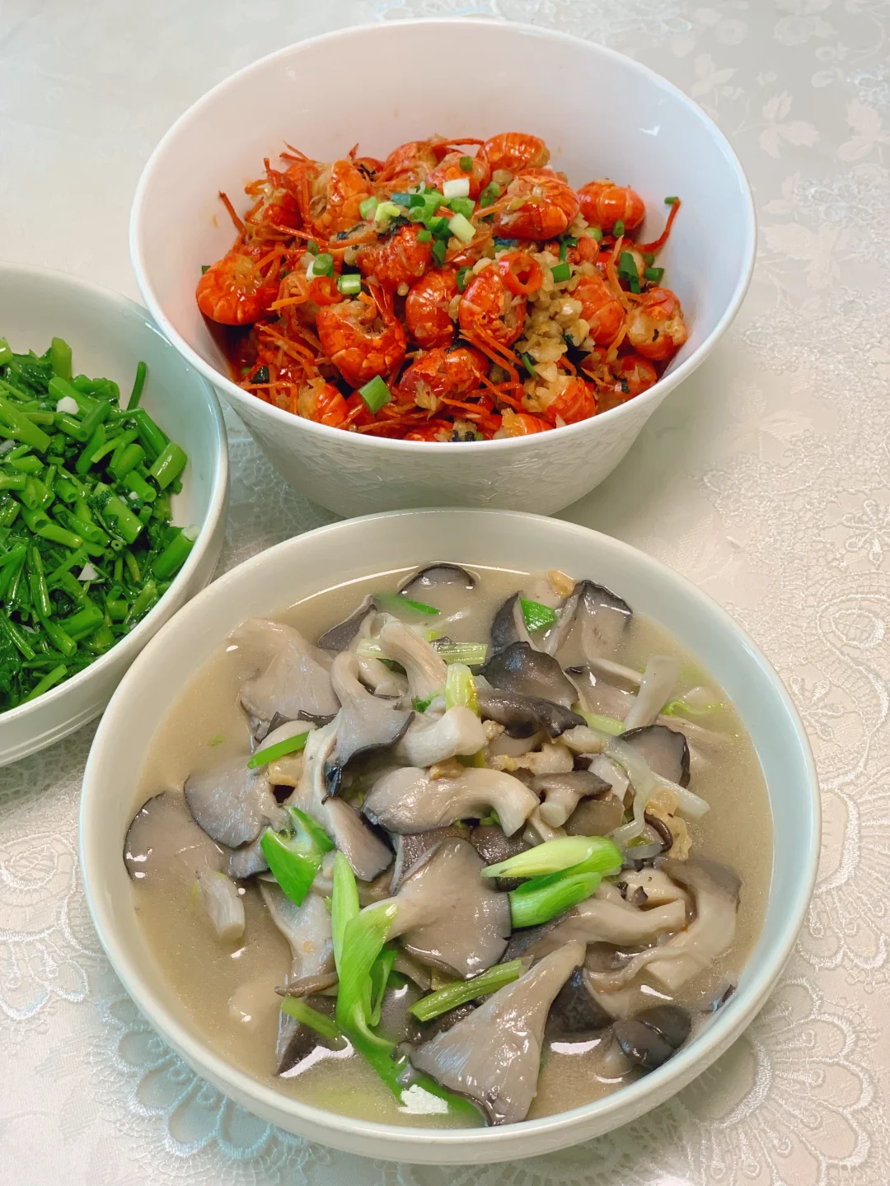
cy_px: 593
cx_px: 445
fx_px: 1783
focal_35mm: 52
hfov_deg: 28.0
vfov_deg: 36.8
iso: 80
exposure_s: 1/122
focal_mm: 6
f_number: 2.4
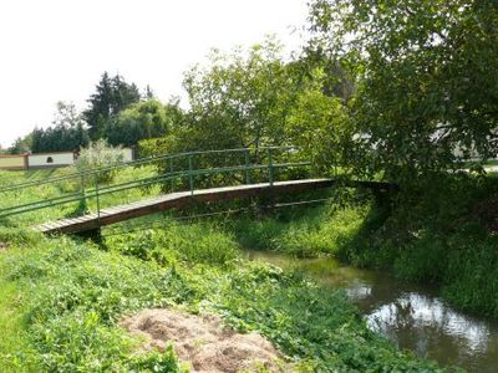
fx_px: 504
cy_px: 186
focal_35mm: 35
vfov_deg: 40.7
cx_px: 249
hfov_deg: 52.6
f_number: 5
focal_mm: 7.4
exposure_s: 1/200
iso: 100
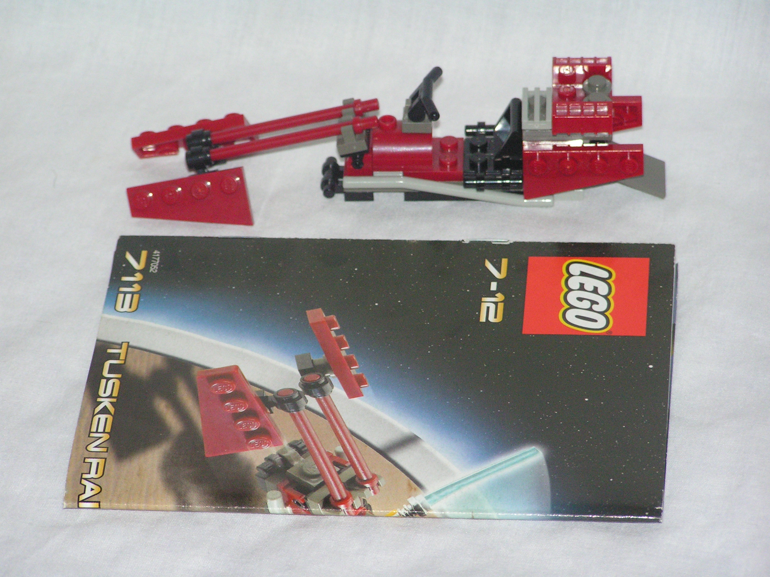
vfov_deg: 6.8
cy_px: 288
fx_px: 4871
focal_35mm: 219
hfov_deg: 9.0
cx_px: 385
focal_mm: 36.4
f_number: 3.2
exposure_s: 1/250
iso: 200
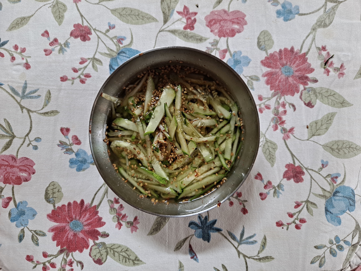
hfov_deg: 69.4
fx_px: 261
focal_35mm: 25
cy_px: 136
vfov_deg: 54.9
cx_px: 180
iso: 320
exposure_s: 1/40
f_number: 2
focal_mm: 4.6
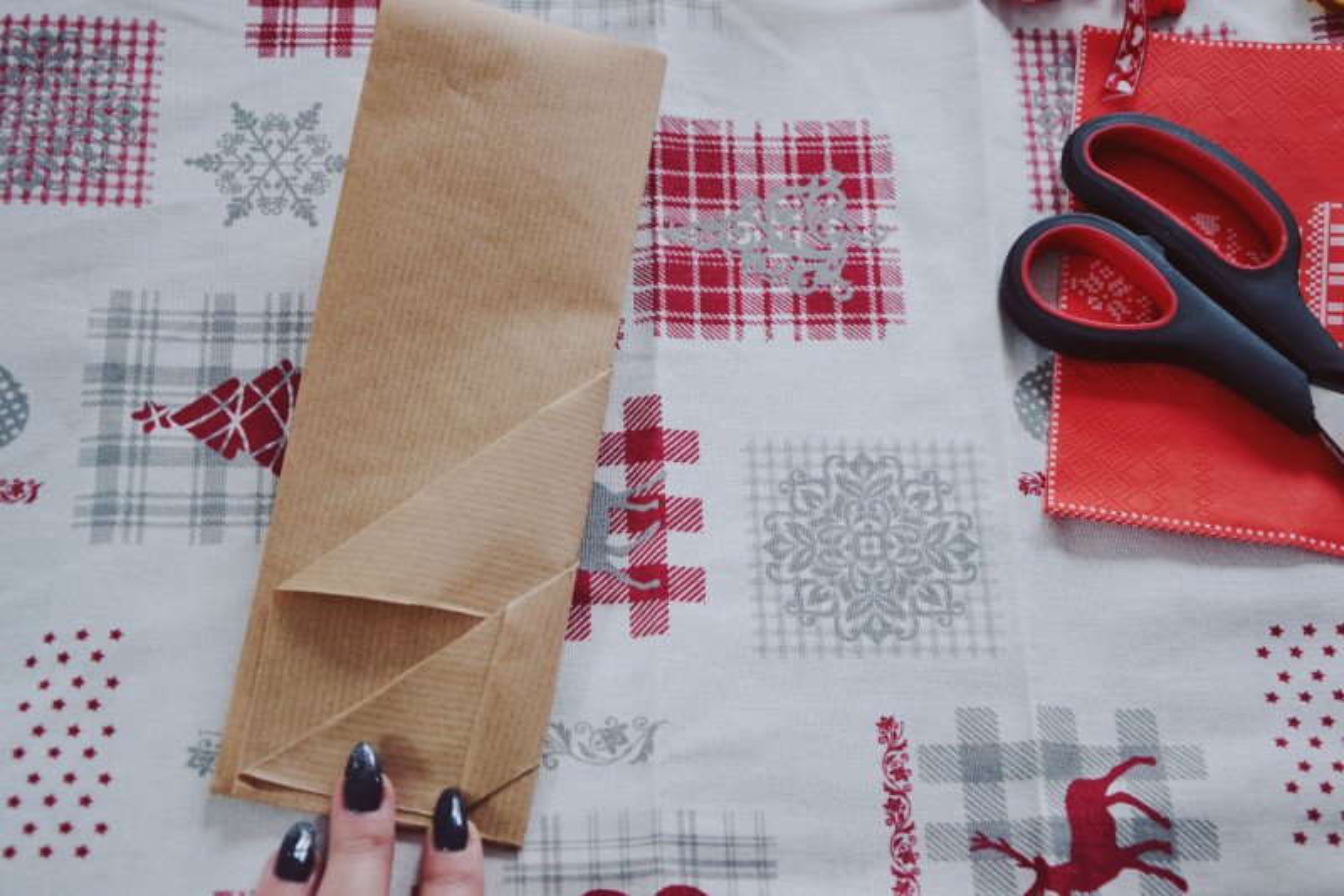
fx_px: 2519
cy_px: 448
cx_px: 672
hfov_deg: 29.9
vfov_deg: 20.2
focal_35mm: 68
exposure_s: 1/15
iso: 800
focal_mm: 45
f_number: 4.8
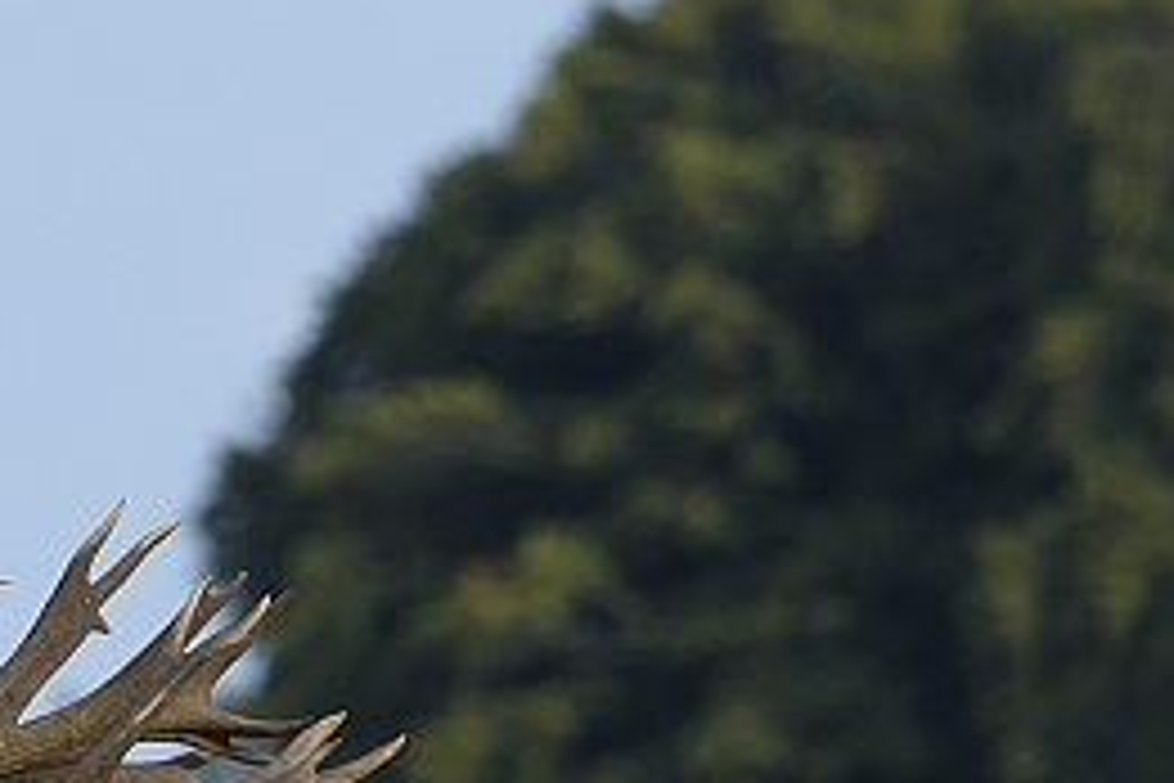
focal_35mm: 1569
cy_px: 808
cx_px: -1116
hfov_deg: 1.3
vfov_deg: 0.9
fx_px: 51163
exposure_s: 1/1000
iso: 500
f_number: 8
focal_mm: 400
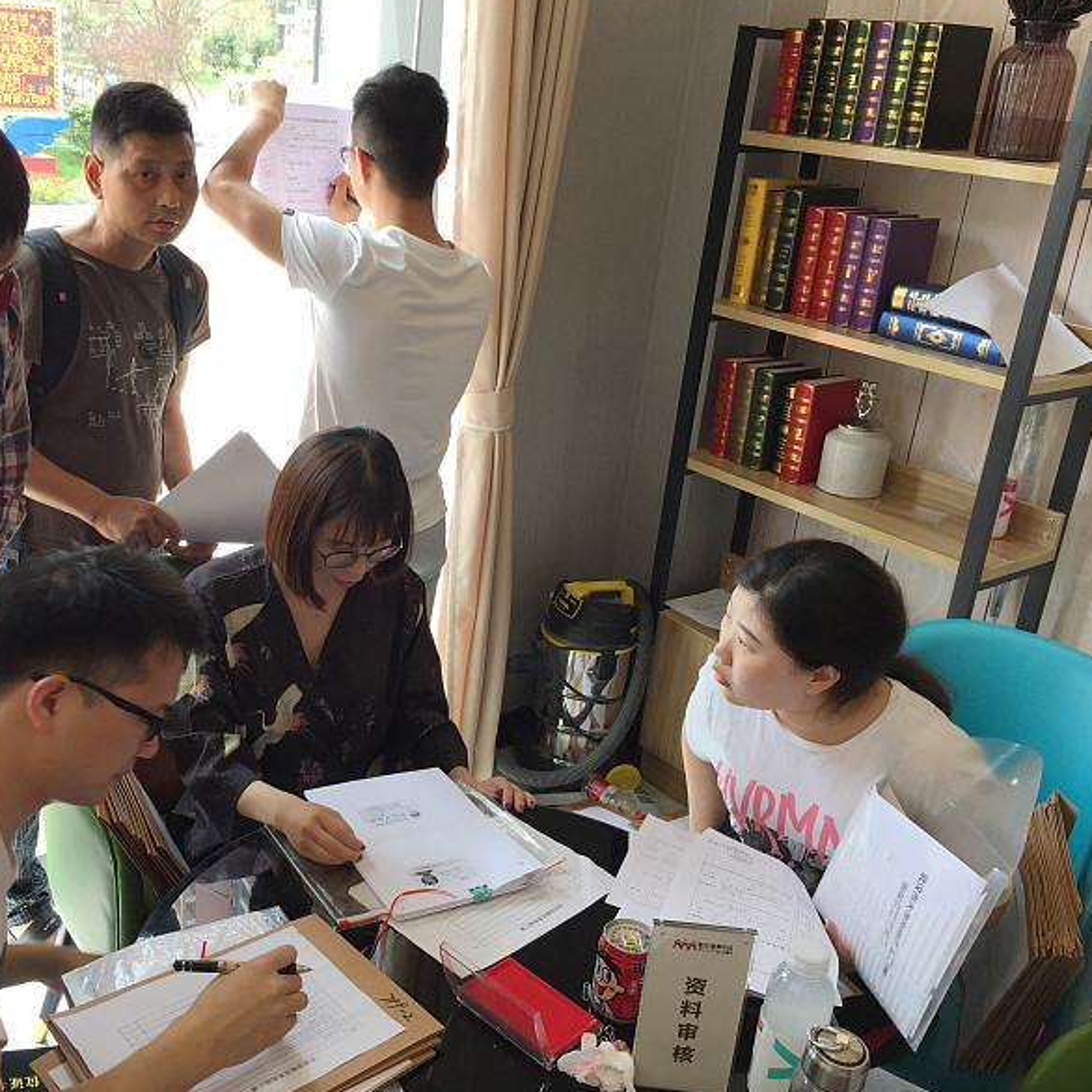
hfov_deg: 46.8
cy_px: 537
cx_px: 404
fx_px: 1249
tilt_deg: -20.4
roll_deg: -5.5
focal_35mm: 35
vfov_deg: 47.2
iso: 40
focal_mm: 4.15
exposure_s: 1/100
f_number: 2.2
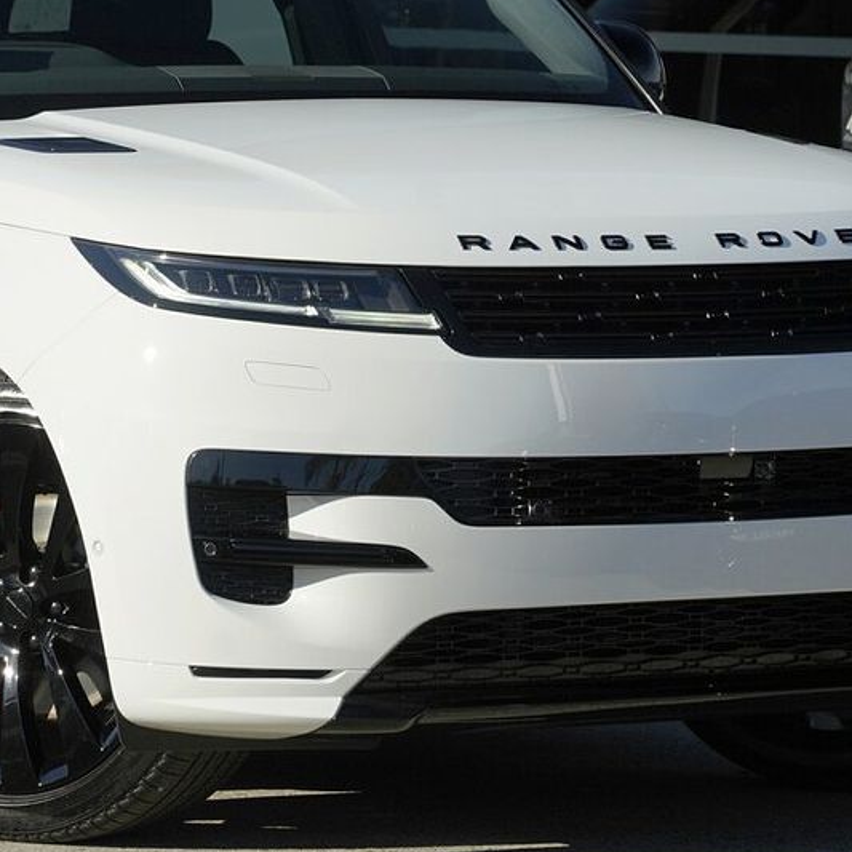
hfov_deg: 8.7
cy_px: 307
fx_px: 5597
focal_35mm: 201
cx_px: 179
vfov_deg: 8.7
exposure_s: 1/2000
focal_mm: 105
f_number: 7.1
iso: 1000
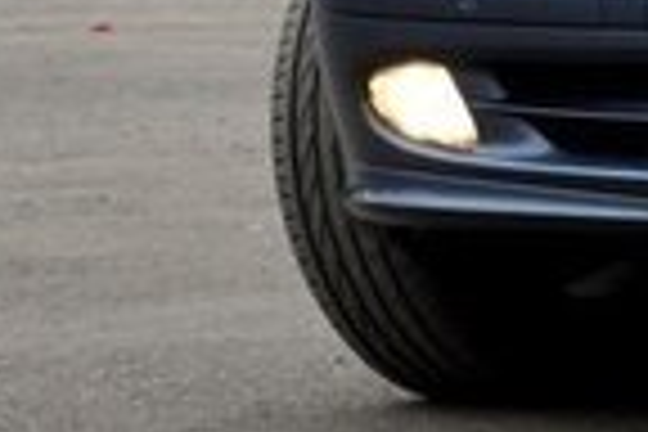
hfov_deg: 5.1
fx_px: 7163
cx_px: 1242
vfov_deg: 3.4
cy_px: -302
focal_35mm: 398
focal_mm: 58
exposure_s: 1/2000
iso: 1250
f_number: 7.1
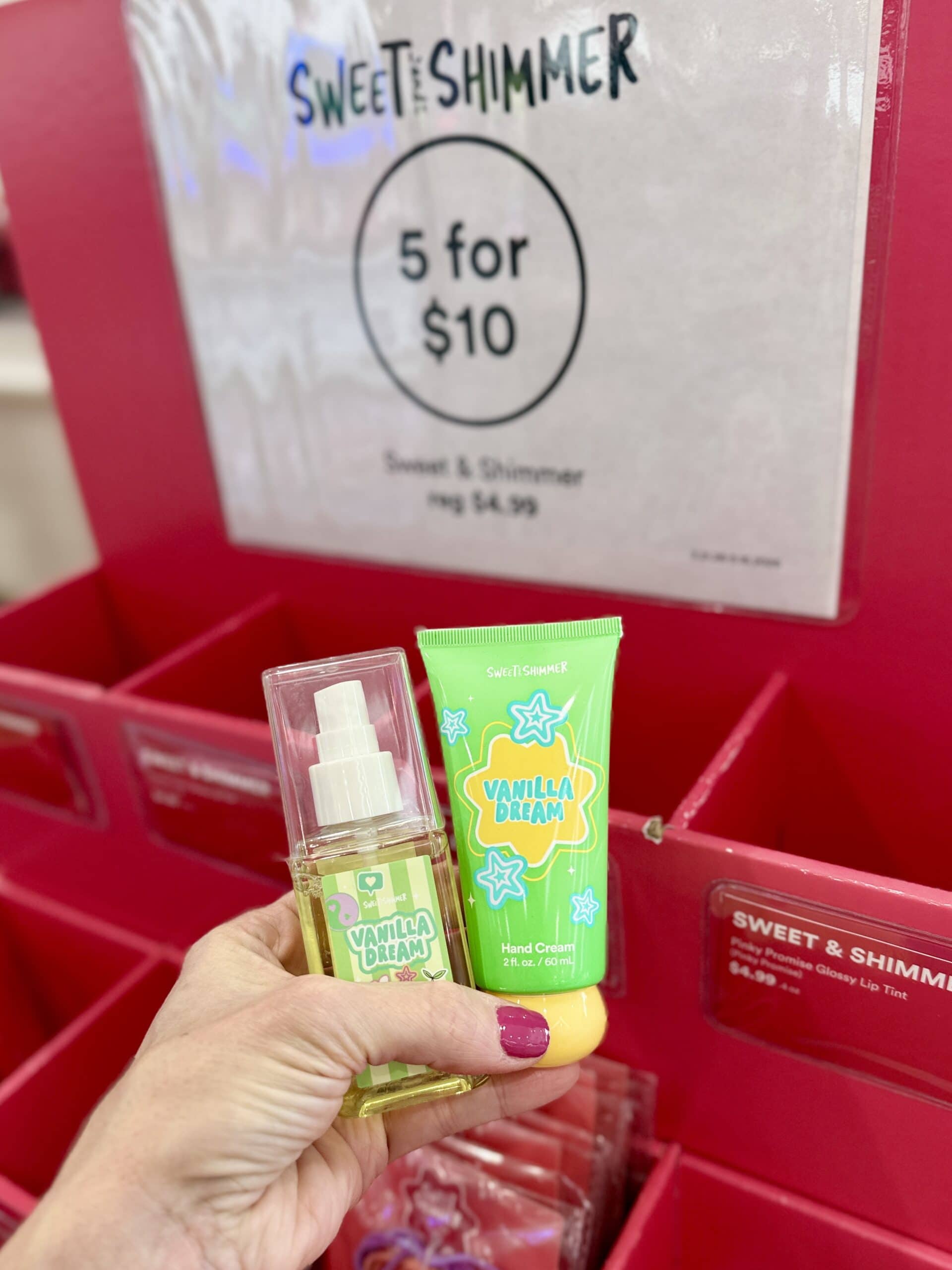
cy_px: 635
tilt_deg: -28.1
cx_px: 476
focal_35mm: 24
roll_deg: +5.6
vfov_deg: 71.6
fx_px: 880
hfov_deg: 56.8
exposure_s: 1/120
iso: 80
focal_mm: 6.76
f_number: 1.78
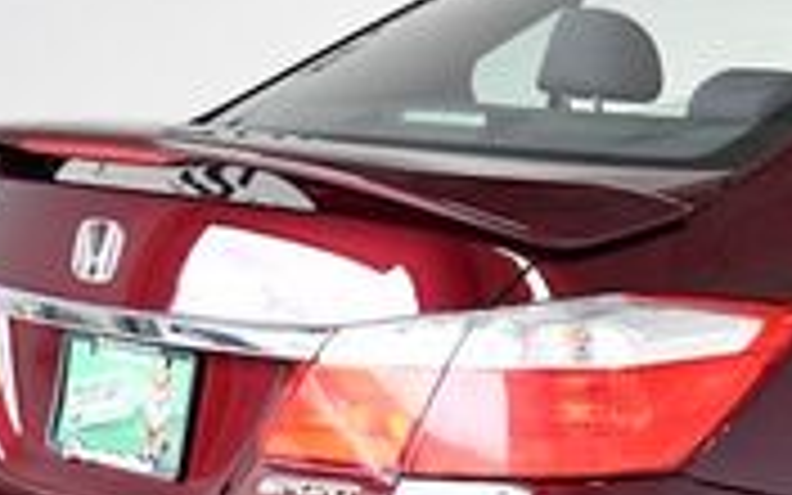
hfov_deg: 15.9
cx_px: 981
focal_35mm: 126
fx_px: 2720
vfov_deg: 10.4
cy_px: 281
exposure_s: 1/1250
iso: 2500
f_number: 3.8
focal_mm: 23
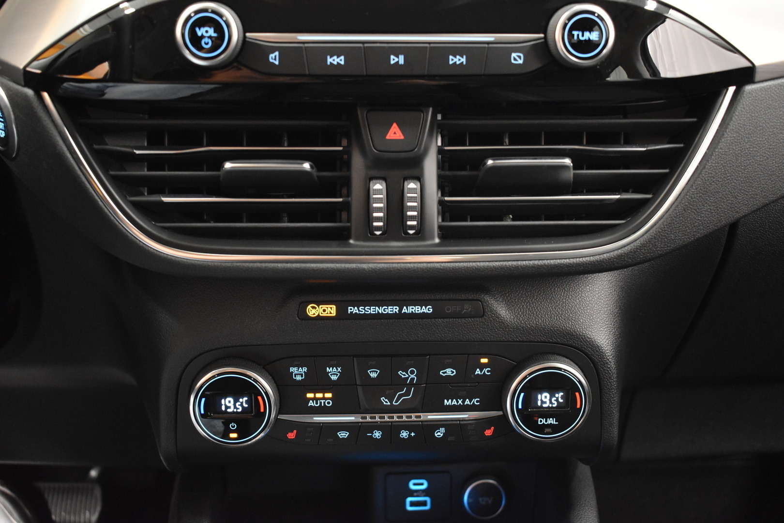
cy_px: 262
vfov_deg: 33.0
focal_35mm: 40
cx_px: 392
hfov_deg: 47.9
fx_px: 882
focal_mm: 27
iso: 3200
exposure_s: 1/20
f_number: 4
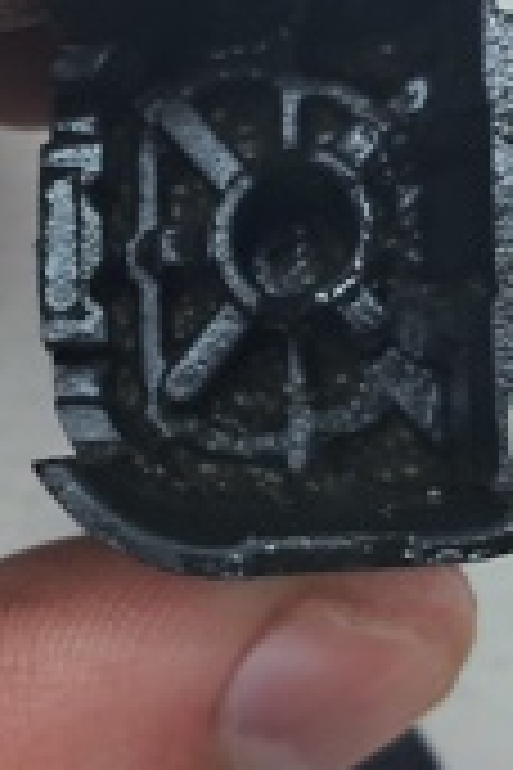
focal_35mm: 105
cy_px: 263
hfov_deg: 13.0
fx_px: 2244
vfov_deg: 19.4
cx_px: 140
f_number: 1.8
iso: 50
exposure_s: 1/50
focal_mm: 4
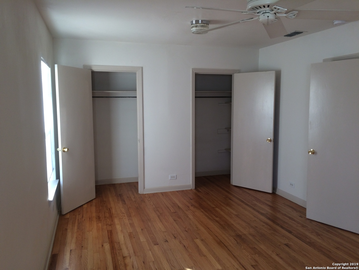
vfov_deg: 48.2
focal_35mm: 29
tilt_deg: -6.5
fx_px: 301
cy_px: 135
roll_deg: +0.2
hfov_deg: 61.7
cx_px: 180
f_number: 2.2
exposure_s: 1/60
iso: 50
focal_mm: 4.15
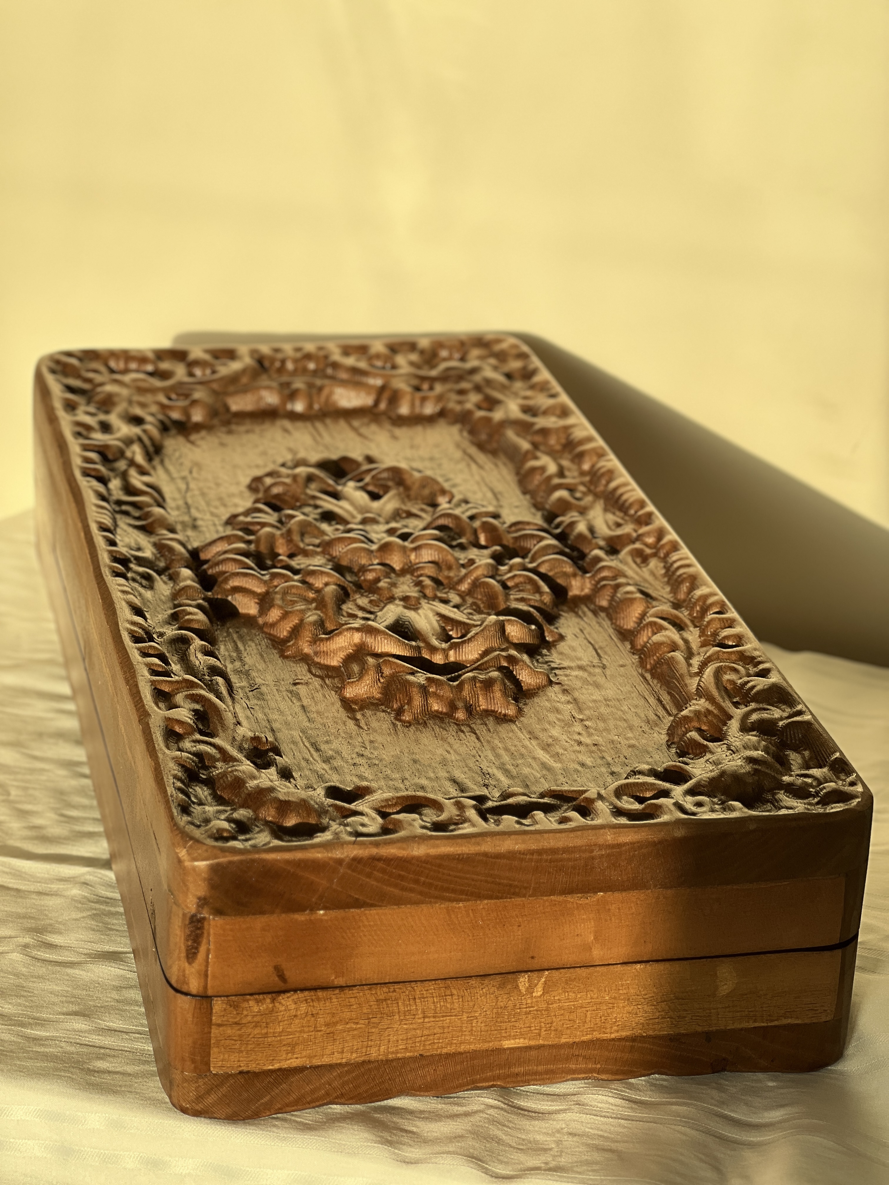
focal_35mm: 77
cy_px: 592
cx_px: 444
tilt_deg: -18.1
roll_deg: -2.0
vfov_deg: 25.3
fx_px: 2637
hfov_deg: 19.1
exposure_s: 1/121
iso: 25
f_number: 2.8
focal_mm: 9
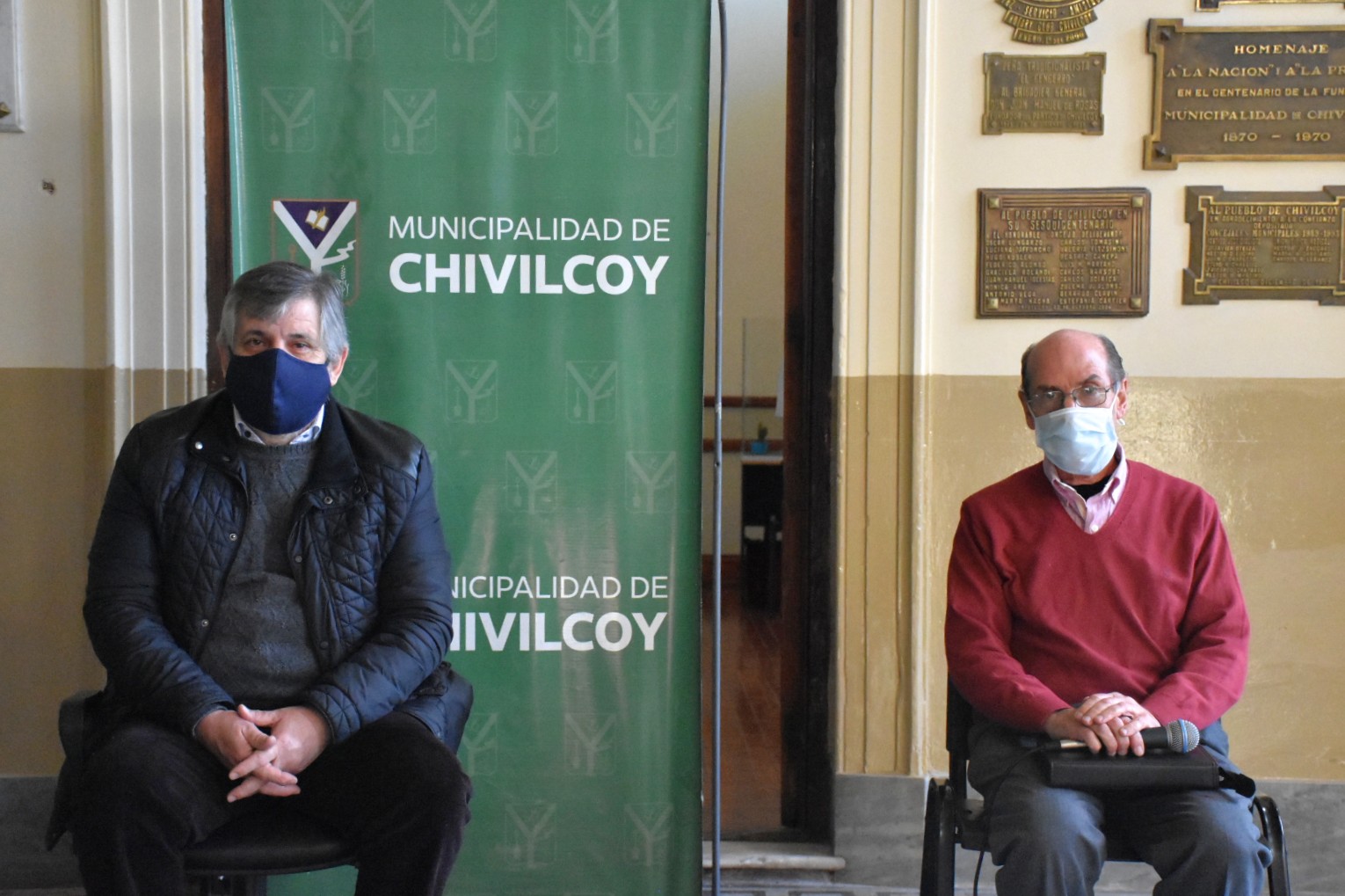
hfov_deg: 35.1
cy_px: 448
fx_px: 2129
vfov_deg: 23.8
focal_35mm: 57
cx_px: 672
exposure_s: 1/400
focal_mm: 38
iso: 6400
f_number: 4.2
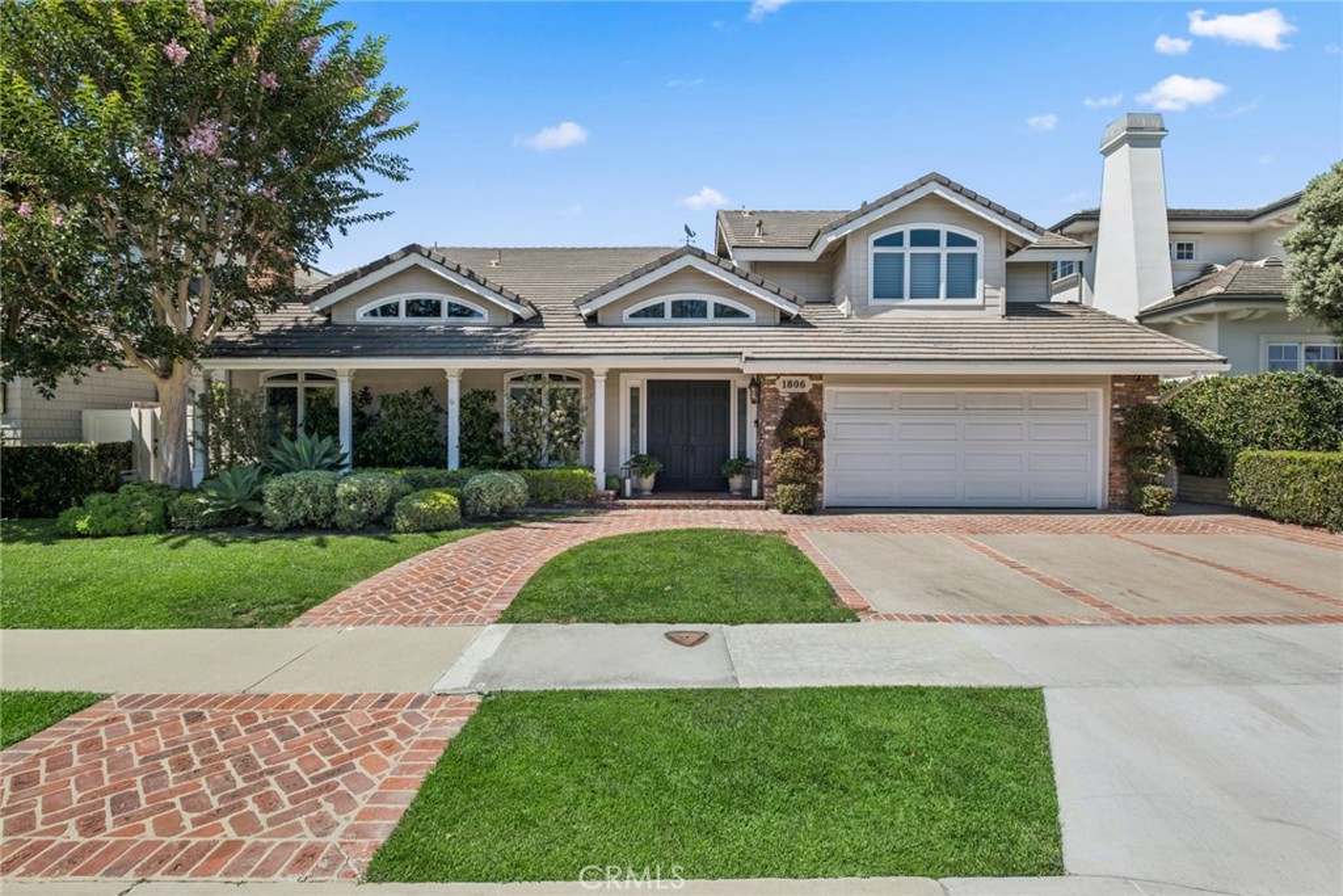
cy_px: 448
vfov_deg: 70.5
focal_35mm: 17
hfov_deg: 93.3
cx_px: 672
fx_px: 634
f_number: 8
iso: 160
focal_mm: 11
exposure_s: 1/350
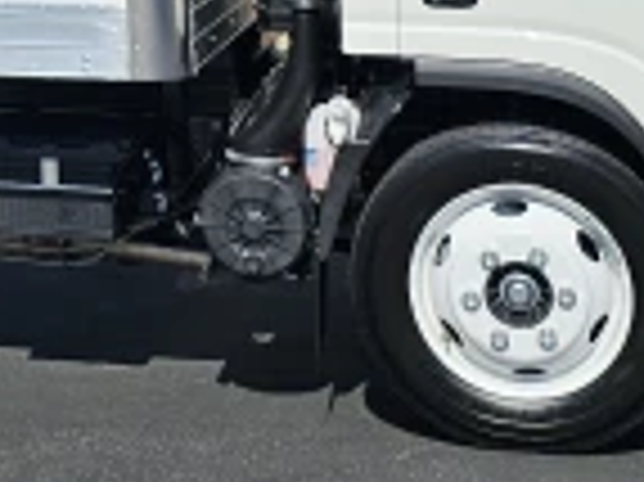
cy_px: -333
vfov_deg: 10.9
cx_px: -189
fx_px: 2398
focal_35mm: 129
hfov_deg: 14.6
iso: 10
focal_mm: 6.3
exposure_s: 1/1936
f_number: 1.7
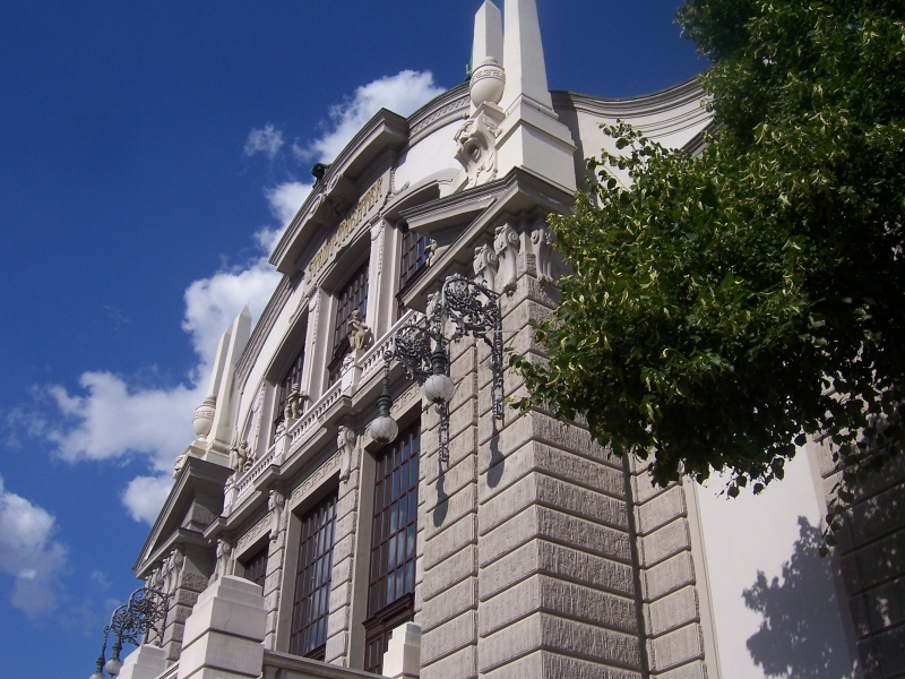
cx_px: 452
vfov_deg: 39.7
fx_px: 941
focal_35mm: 36
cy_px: 340
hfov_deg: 51.4
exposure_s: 1/1000
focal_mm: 6
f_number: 4.8
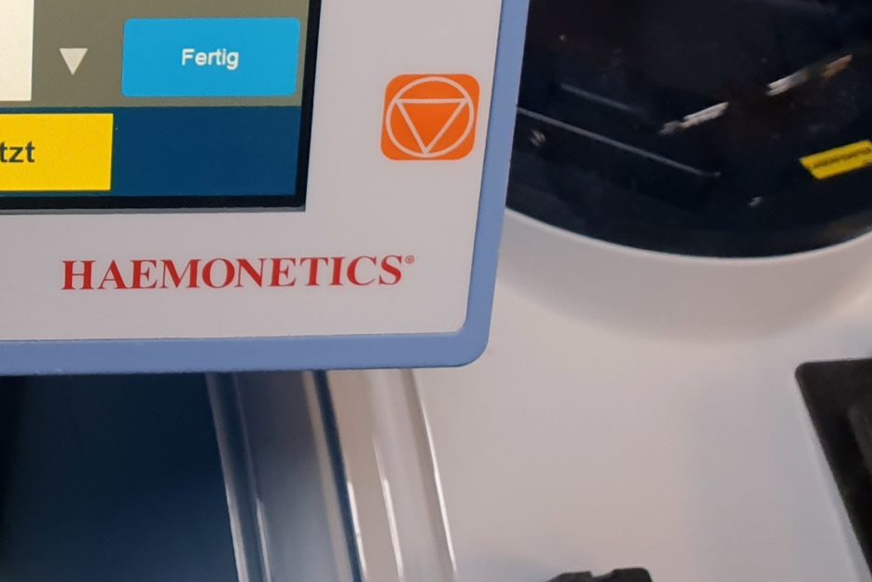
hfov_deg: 24.5
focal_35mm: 74
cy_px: -150
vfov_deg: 17.4
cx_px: -201
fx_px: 1793
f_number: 2.4
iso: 80
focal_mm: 4.3
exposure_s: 1/50
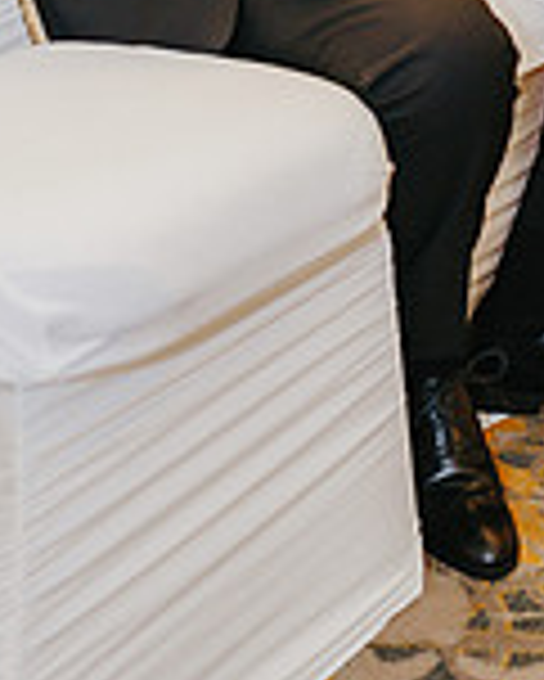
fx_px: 1970
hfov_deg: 15.6
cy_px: -284
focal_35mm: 98
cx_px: 481
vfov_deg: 17.8
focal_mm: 35
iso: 2000
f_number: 2.2
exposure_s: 1/200
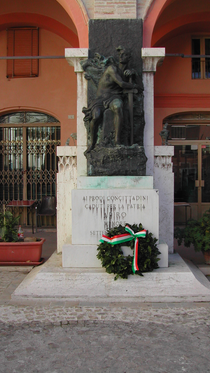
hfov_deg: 28.3
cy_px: 185
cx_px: 123
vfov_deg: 48.4
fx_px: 416
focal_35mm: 42
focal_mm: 8
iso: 100
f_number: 2.8
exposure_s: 1/493
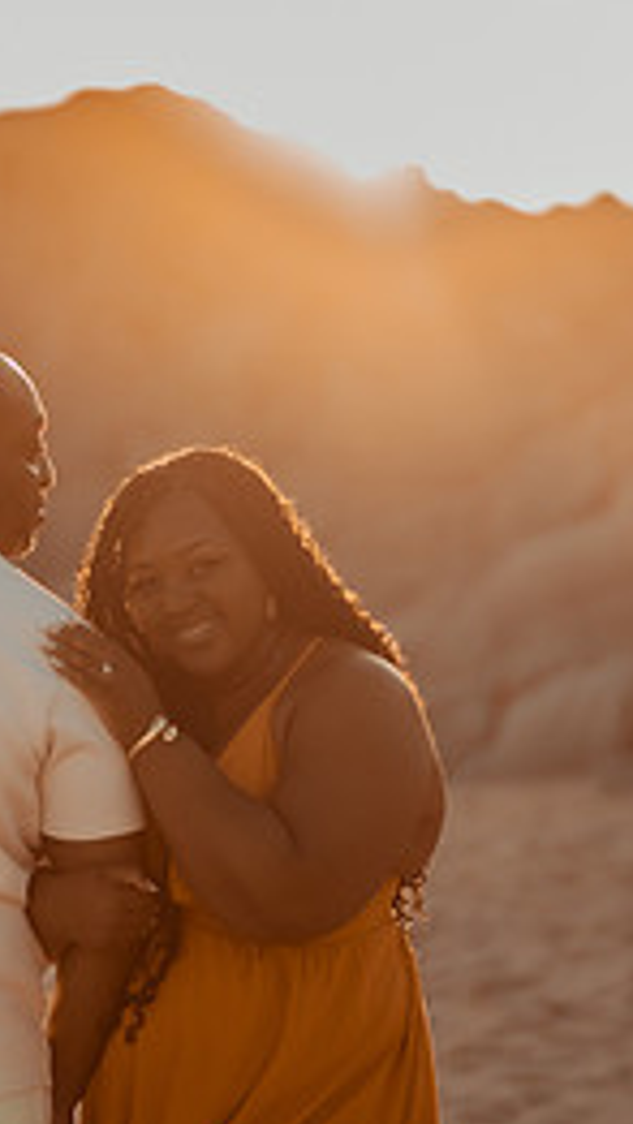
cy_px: 609
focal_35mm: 135
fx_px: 4024
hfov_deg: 9.0
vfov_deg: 15.9
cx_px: 99
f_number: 1.4
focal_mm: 58
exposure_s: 1/4000
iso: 100
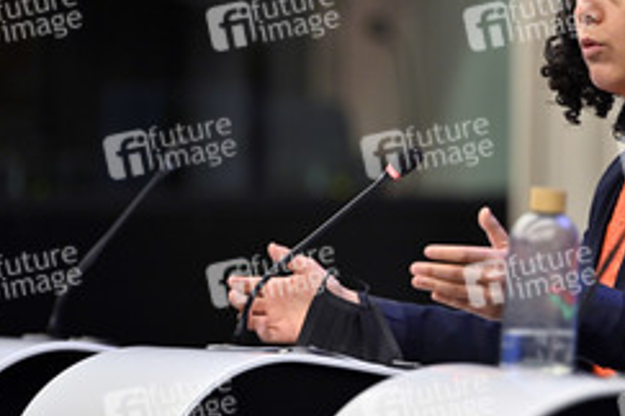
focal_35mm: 297
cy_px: 213
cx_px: 462
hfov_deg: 6.9
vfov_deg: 4.6
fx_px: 5156
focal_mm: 160
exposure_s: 1/250
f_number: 2.8
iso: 1000
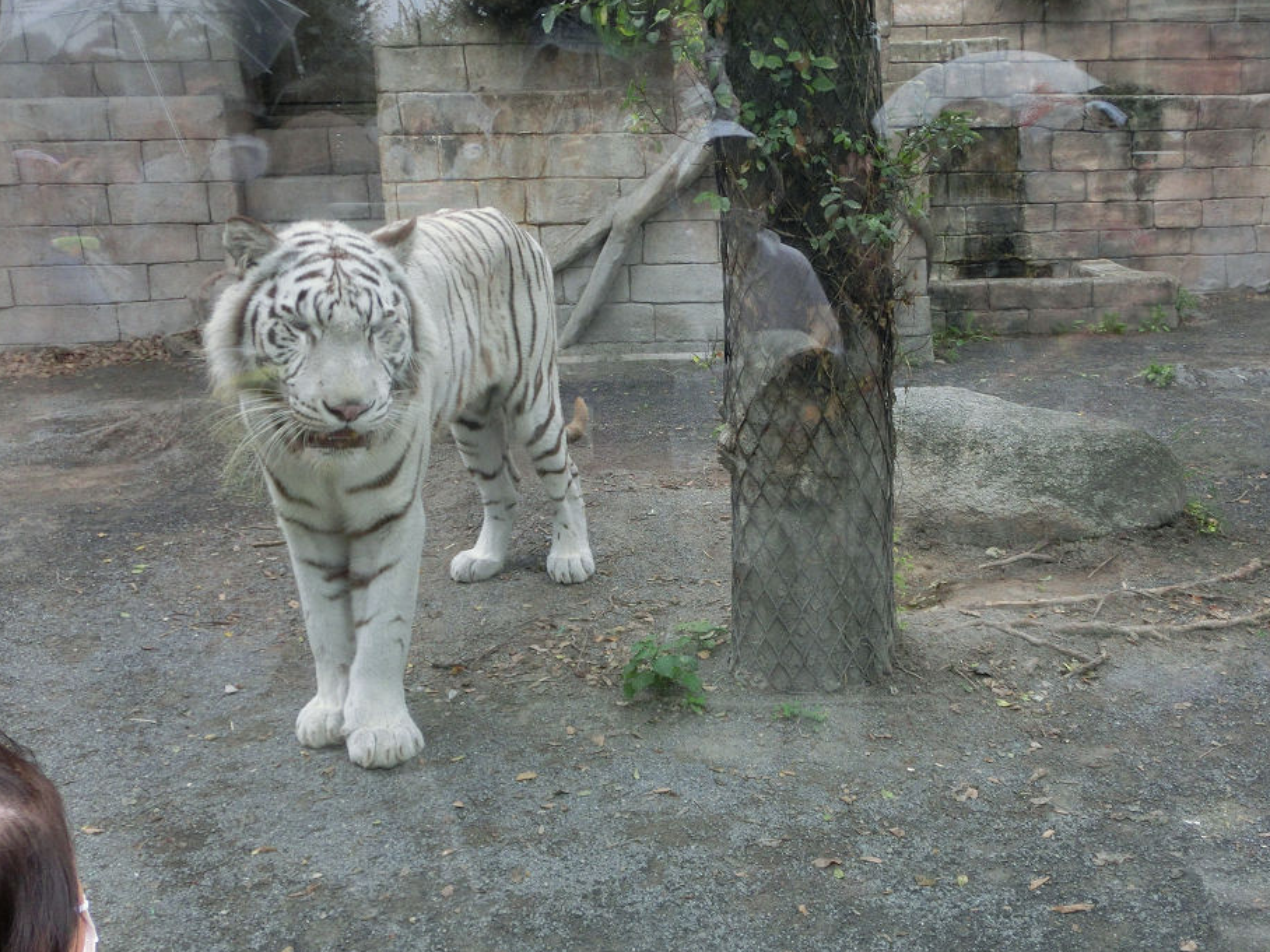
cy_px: 513
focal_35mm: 37
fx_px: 1357
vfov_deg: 38.6
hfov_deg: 49.7
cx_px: 780
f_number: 3
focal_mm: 5
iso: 160
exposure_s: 1/125
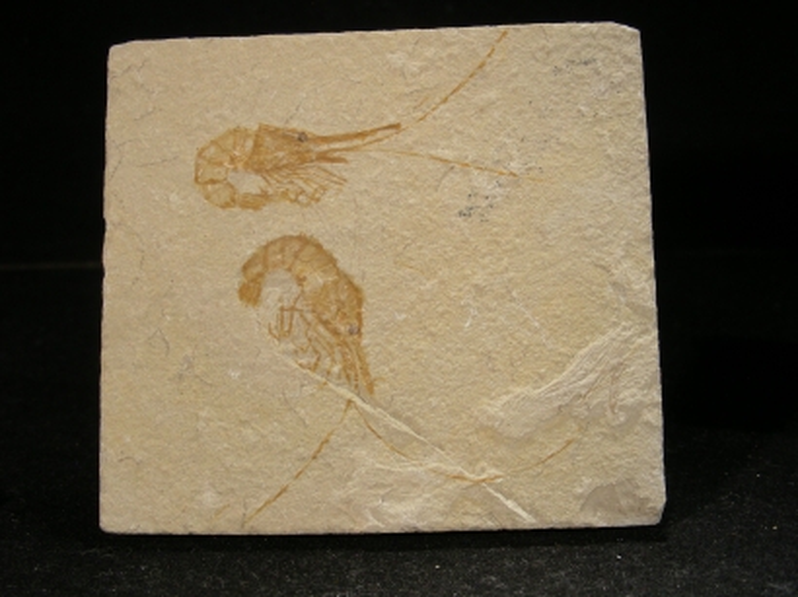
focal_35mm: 58
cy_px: 298
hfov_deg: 33.3
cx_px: 399
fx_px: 1336
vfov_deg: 25.2
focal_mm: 9.7
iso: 50
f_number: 3.5
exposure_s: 1/50.5
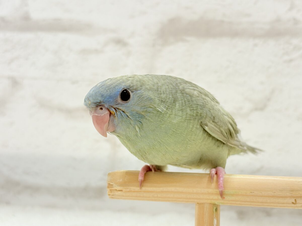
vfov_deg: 28.0
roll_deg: -1.0
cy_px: 113
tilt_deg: -1.9
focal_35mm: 52
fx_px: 454
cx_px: 151
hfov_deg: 36.8
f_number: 1.6
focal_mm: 5.96
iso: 50
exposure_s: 1/50
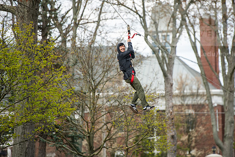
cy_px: 65
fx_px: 1606
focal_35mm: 246
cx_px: 133
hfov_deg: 8.4
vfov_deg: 5.6
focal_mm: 200
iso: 200
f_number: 3.2
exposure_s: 1/800
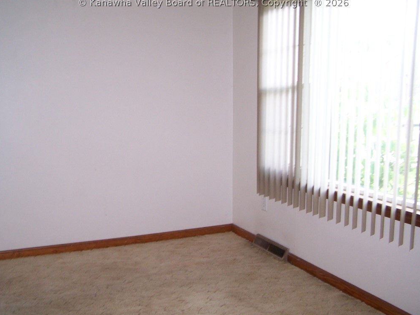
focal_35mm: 39
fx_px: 473
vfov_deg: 36.8
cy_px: 156
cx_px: 213
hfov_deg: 47.9
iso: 140
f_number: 2.8
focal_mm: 6.3
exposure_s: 1/60
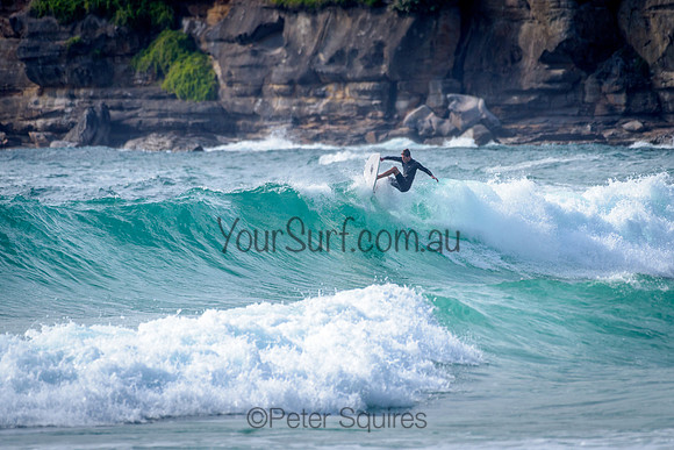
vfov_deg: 2.2
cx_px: 329
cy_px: 174
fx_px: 11478
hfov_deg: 3.4
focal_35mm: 613
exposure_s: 1/2000
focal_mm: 500
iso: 220
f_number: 5.6
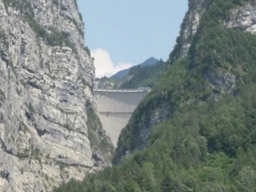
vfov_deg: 7.8
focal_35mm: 190
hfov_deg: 10.4
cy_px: 95
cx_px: 121
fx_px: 1405
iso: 800
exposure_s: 1/400
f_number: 14
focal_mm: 18.3
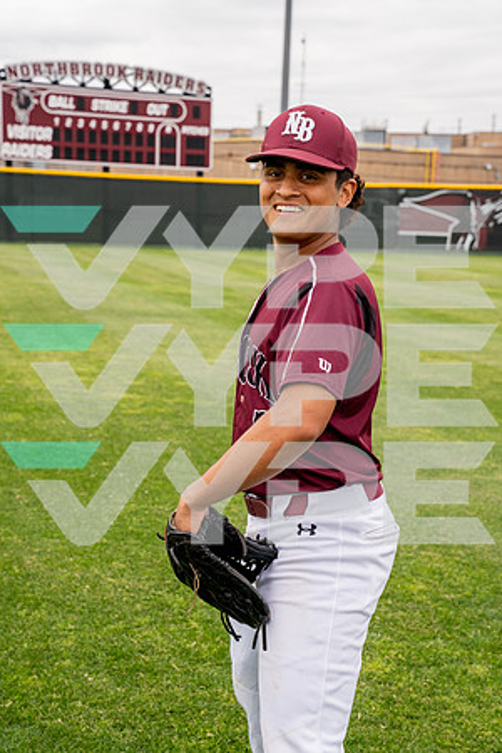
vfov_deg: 28.8
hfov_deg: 19.5
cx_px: 251
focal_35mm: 70
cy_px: 376
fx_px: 1464
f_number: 7.1
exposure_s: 1/800
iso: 400
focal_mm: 70
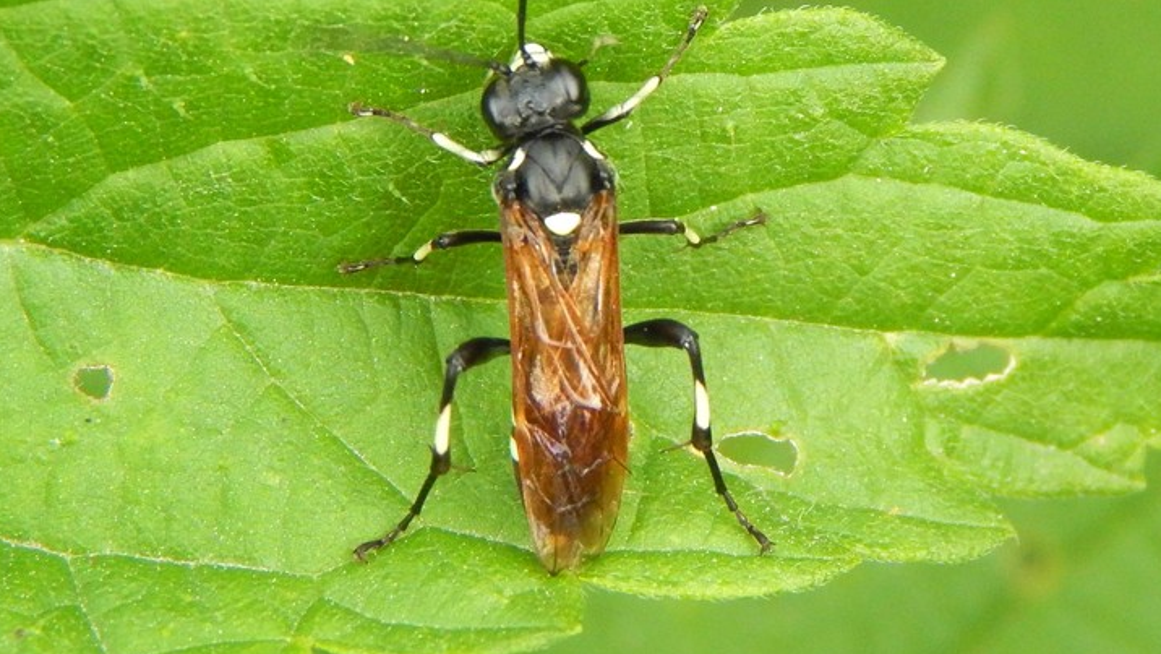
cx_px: 546
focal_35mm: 170
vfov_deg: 7.1
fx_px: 5234
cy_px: 258
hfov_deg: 12.7
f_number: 4.8
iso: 400
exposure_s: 1/160
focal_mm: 23.4
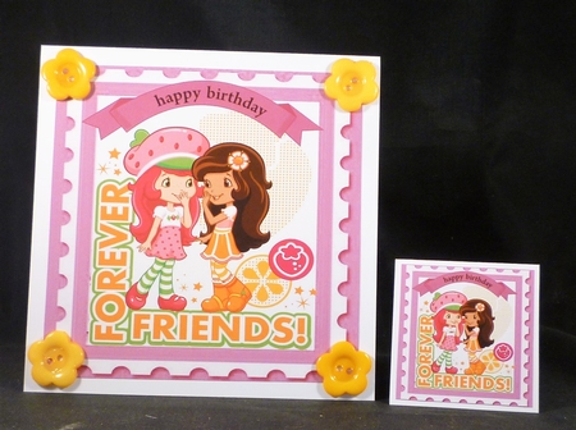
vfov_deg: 48.1
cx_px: 288
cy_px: 215
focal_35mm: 29
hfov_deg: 61.7
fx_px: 482
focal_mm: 5.2
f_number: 3.3
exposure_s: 1/30
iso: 125
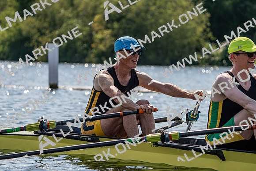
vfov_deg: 6.9
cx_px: 128
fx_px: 1422
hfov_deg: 10.3
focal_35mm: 200
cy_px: 86
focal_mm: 200
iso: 160
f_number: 5.6
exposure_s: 1/1600
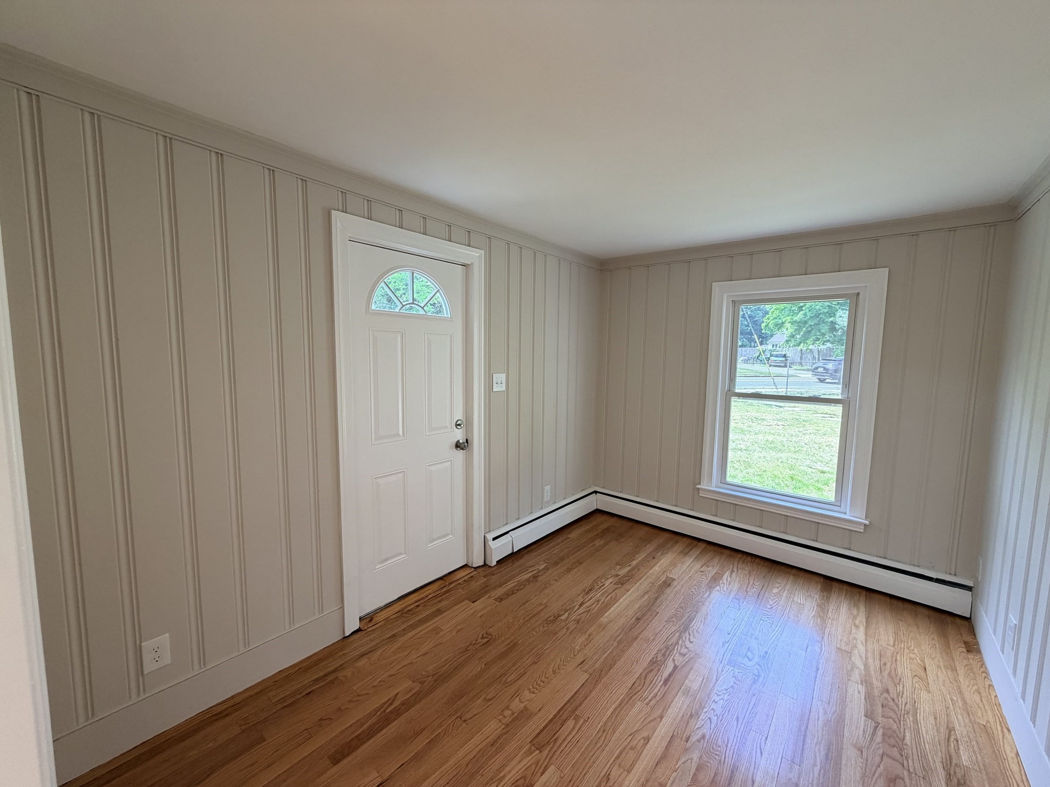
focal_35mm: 14
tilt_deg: -5.7
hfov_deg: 102.1
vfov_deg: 85.7
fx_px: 425
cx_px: 525
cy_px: 394
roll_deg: -0.7
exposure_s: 1/120
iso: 100
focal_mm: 2.22
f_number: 2.2
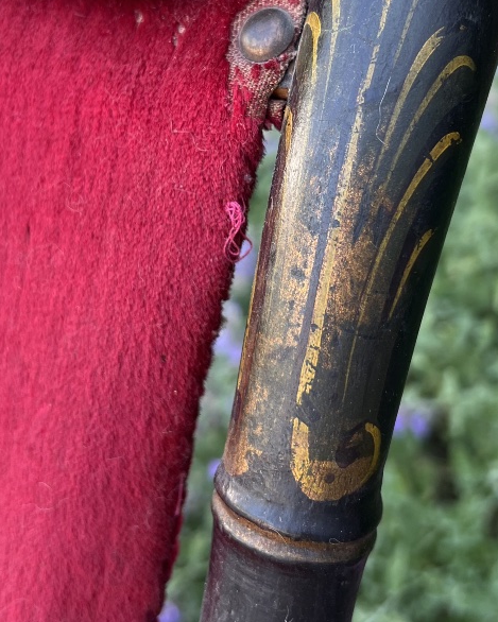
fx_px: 958
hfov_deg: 29.1
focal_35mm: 52
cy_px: 236
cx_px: 287
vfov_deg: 35.8
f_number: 1.5
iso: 50
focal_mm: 5.7
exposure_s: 1/121
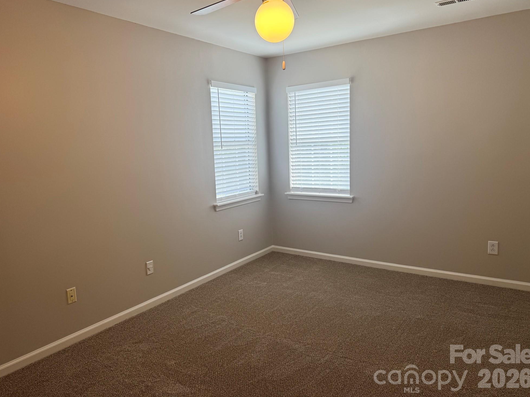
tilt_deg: -7.6
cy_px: 191
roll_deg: +2.4
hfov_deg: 69.4
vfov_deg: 54.9
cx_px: 260
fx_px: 383
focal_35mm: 25
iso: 64
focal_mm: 6.76
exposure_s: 1/120
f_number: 1.78
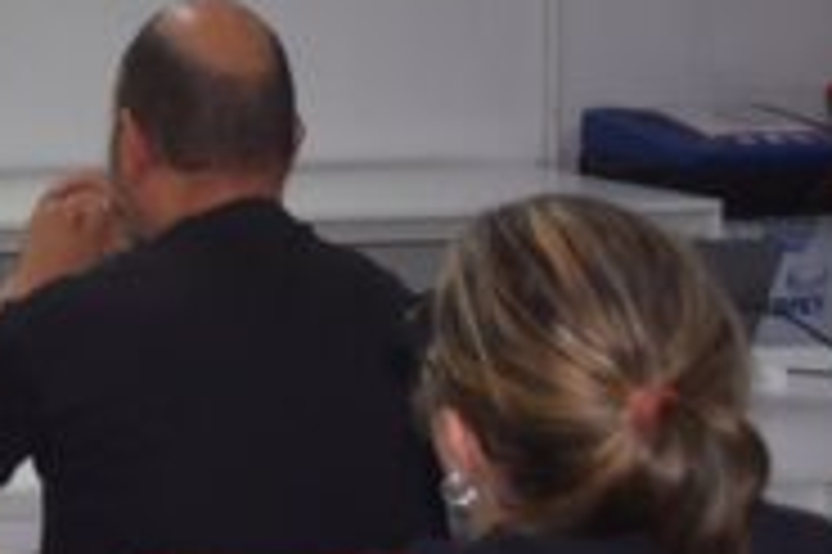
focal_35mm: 130
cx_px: -400
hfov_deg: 14.8
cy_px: -11
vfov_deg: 10.5
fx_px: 2995
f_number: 4
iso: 500
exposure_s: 1/60
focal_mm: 25
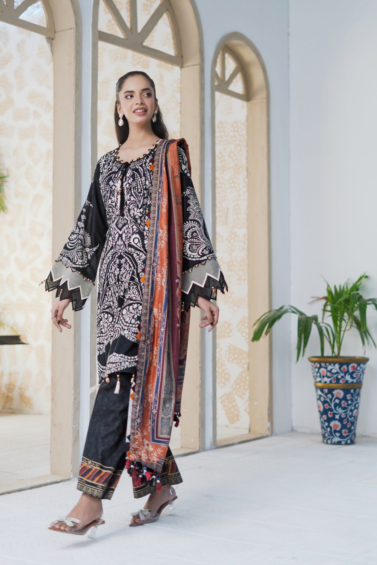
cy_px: 282
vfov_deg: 39.6
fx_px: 785
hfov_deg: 27.0
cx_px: 188
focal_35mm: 50
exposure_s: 1/160
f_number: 1.8
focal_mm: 50
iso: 400
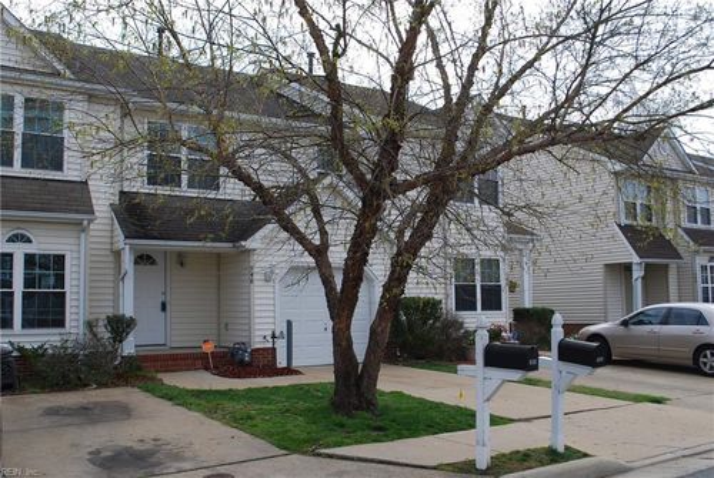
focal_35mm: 36
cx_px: 357
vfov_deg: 37.0
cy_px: 239
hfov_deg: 53.1
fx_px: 715
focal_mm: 24
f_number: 7.1
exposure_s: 1/200
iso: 100
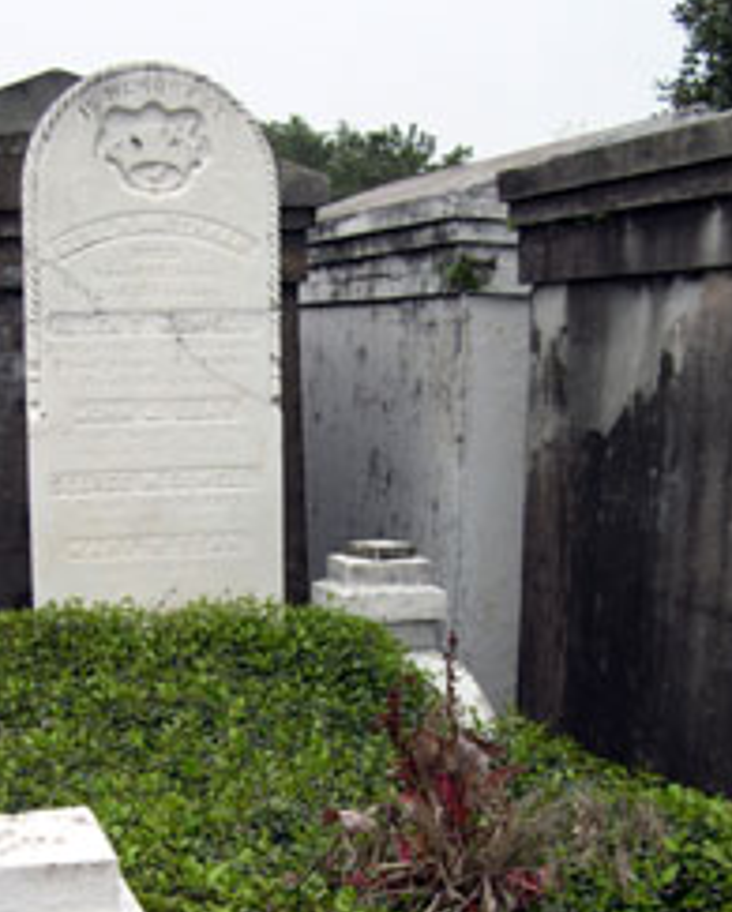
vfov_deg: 30.3
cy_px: 713
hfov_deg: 25.0
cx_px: 349
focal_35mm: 61
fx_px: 1649
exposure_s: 1/370
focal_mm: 8
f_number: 2.8
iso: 100
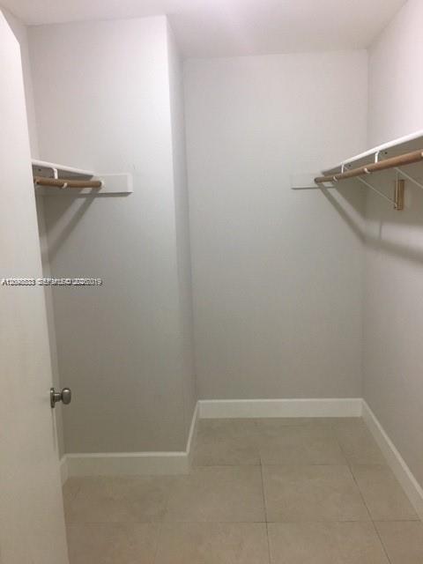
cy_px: 282
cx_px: 212
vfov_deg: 61.7
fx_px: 472
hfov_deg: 48.2
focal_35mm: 29
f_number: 2.2
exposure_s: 1/30
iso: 160
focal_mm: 4.15
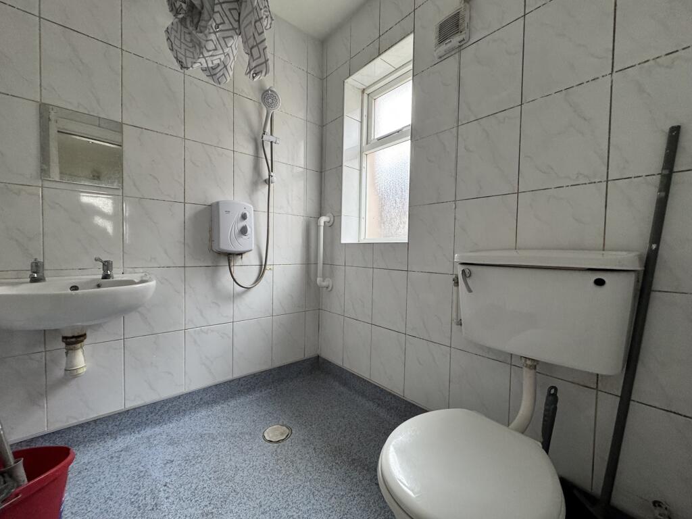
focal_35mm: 14
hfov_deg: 102.1
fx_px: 280
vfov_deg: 85.7
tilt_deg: -2.5
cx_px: 346
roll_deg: -0.5
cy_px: 260
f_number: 2.2
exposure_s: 1/99
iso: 250
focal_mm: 2.22
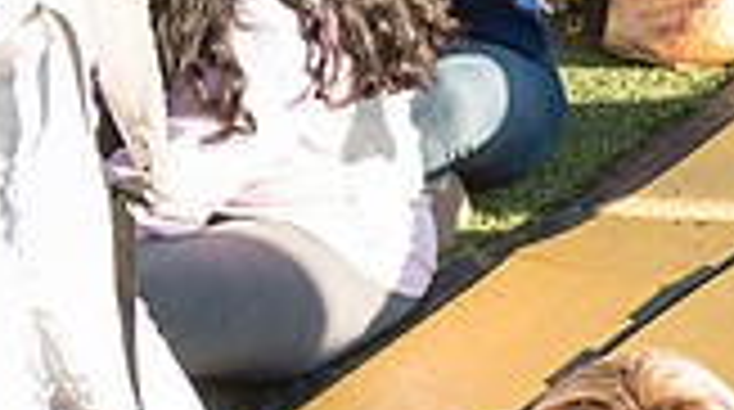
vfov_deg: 8.2
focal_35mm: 142
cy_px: 737
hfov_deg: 13.8
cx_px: 1238
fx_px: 2759
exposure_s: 1/320
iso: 200
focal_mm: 38
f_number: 4
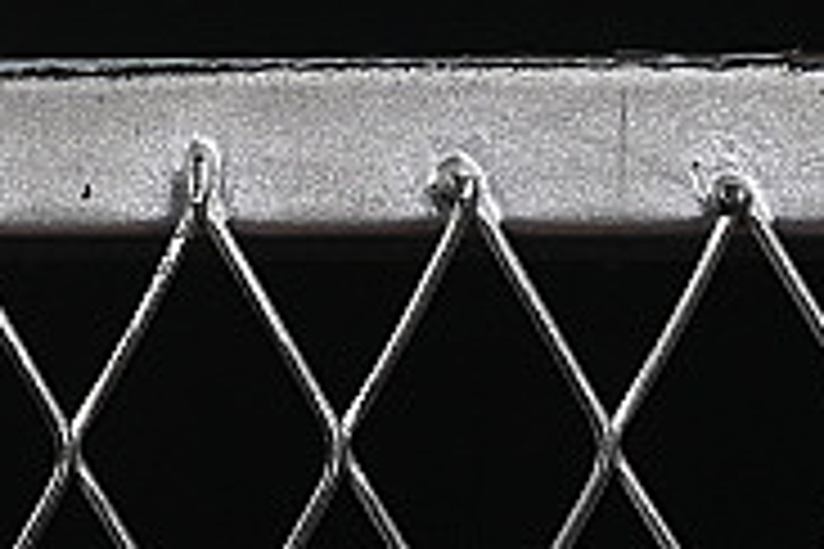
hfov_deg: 4.6
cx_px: -1189
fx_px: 10116
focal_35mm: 442
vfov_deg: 3.1
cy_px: -954
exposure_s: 1/80
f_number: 8
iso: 160
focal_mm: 50
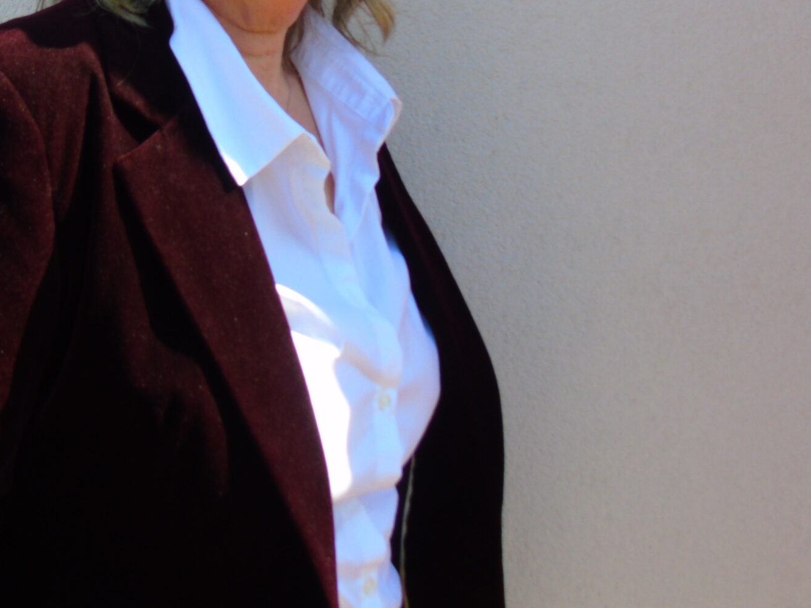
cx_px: 218
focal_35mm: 56
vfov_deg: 25.2
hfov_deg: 33.8
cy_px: 47
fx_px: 1312
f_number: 3.6
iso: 80
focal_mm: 5.2
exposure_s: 1/250
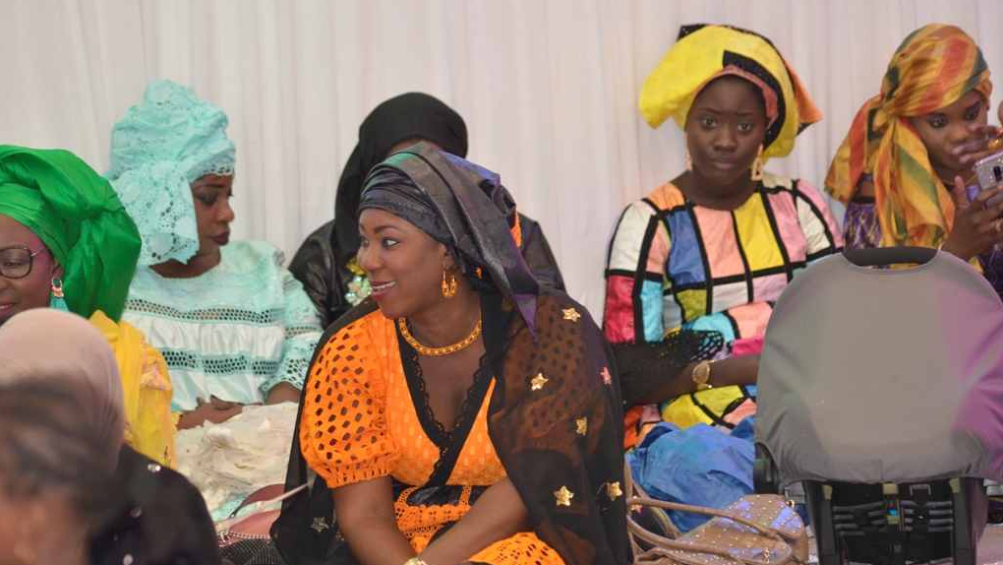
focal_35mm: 213
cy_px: 283
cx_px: 502
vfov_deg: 5.7
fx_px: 5653
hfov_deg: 10.1
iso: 640
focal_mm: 135
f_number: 4.2
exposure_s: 1/50
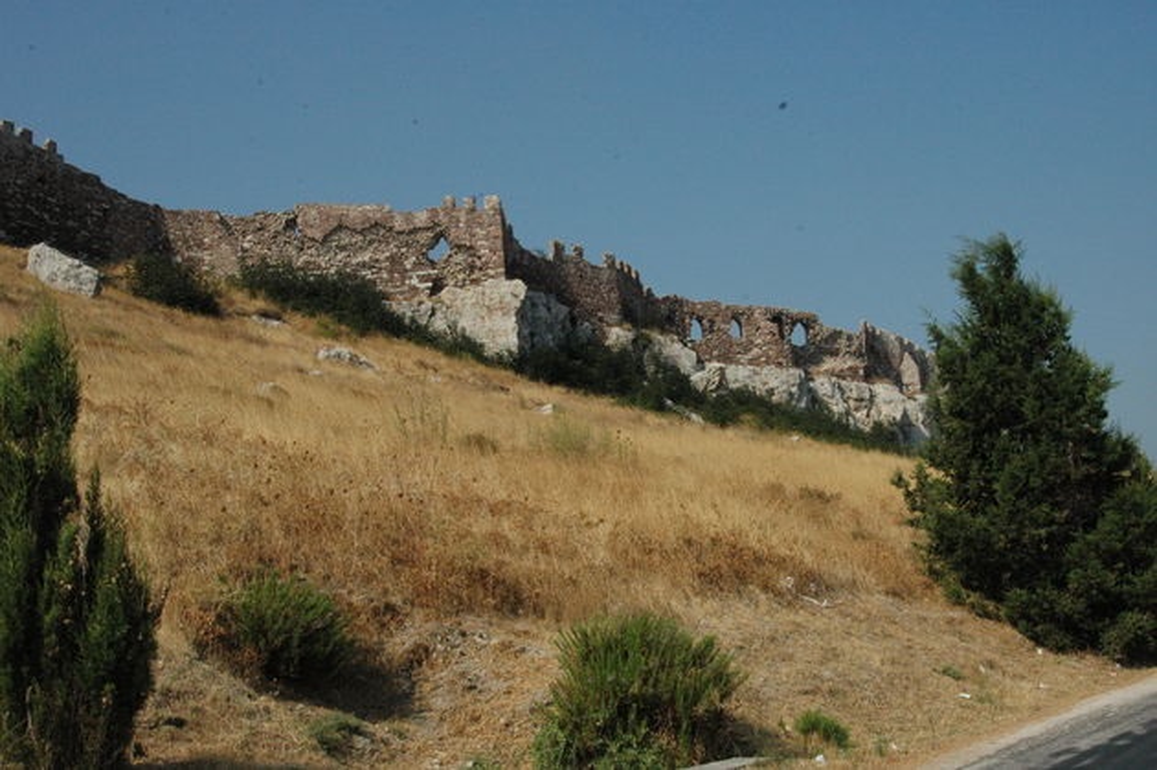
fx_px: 1493
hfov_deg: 42.4
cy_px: 385
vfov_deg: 28.9
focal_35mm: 46
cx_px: 578
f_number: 14
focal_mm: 31
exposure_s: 1/800
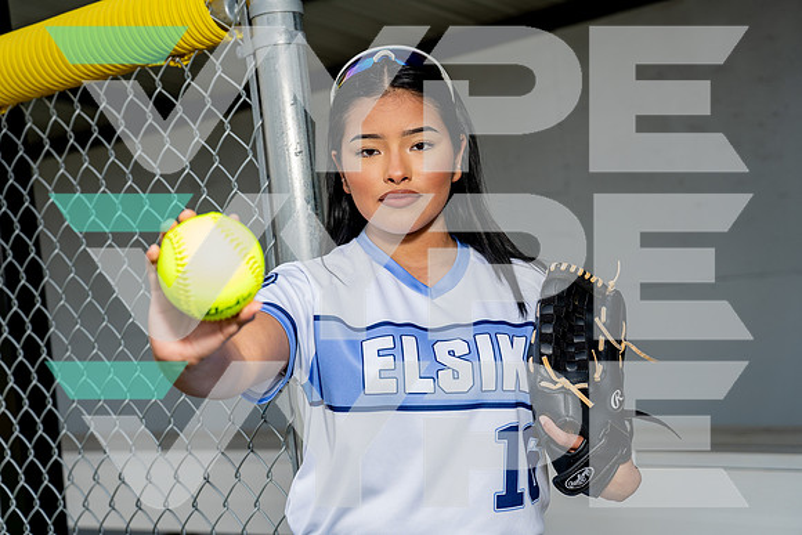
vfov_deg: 22.6
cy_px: 268
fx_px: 1337
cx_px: 401
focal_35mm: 60
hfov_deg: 33.4
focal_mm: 60
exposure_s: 1/250
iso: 80
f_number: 4
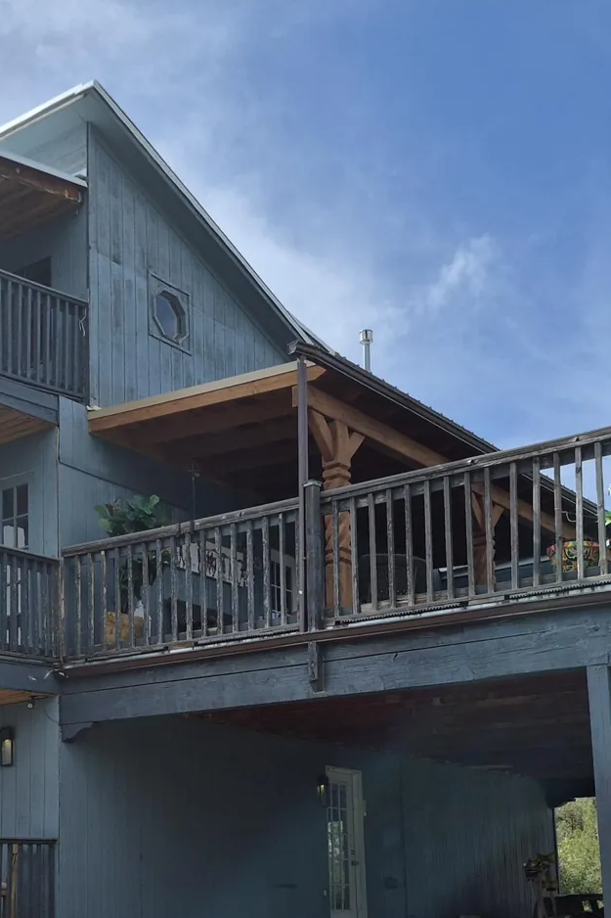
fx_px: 1299
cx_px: 198
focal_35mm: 51
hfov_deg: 26.3
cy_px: 723
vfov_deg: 37.6
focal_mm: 5.4
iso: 64
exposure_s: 1/7696
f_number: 1.8
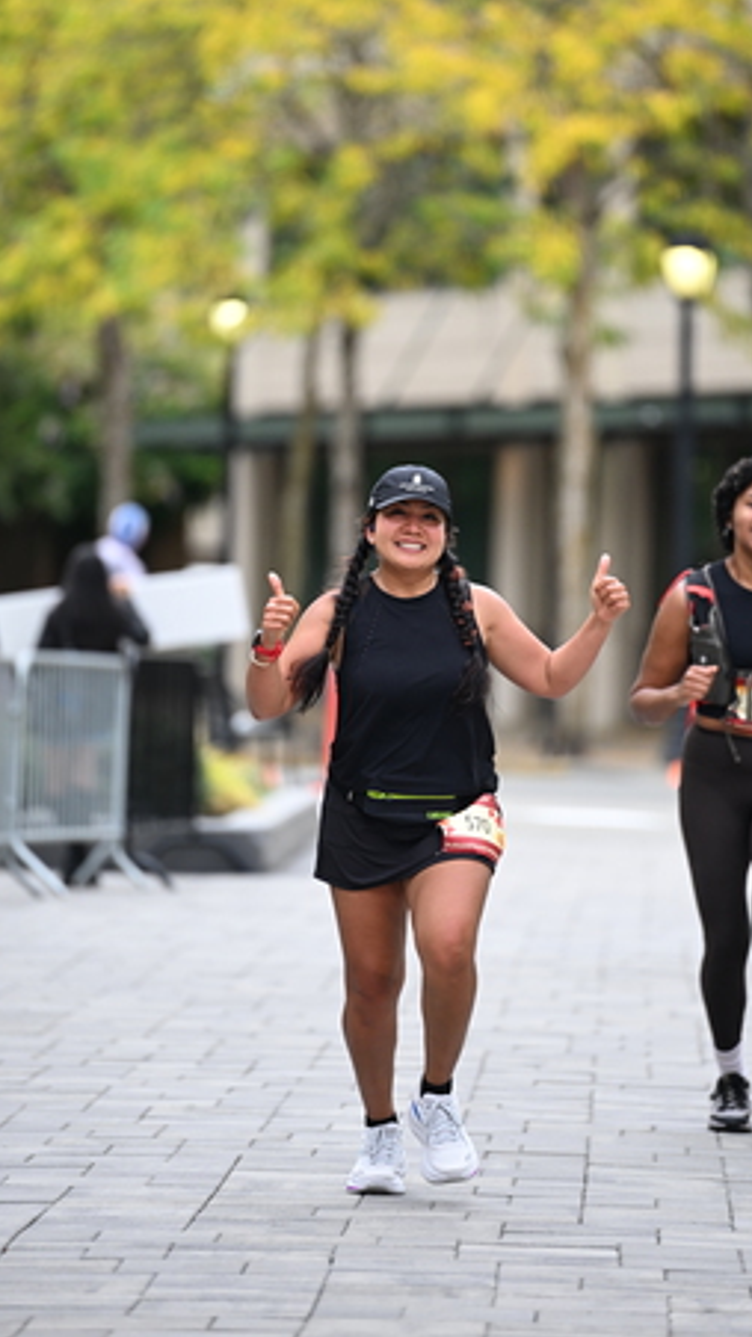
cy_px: 541
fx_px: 9046
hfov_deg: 4.8
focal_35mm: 255
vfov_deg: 8.5
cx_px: 451
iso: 640
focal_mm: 200
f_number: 2.8
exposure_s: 1/1600
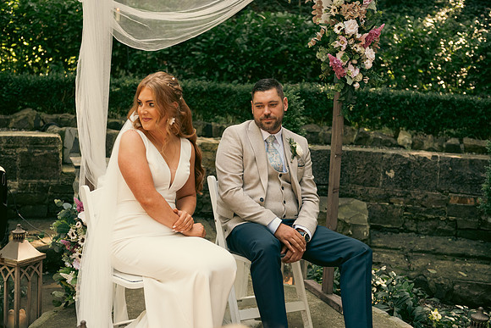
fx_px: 709
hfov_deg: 38.2
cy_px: 164
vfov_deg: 26.0
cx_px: 246
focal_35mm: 52
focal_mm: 52
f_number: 3.5
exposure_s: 1/160
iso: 320
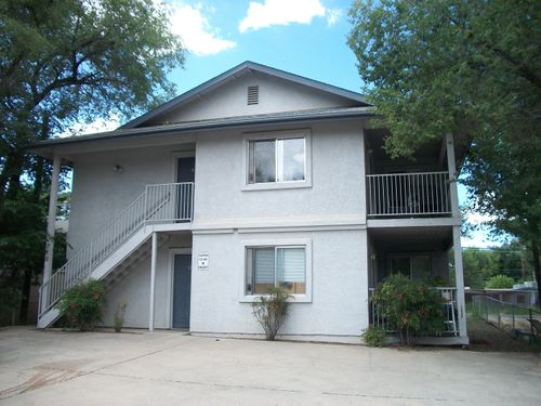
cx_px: 270
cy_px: 203
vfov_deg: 44.2
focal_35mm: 32
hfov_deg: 56.8
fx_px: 500
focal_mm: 5.7
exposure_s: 1/400
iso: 80
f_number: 2.9
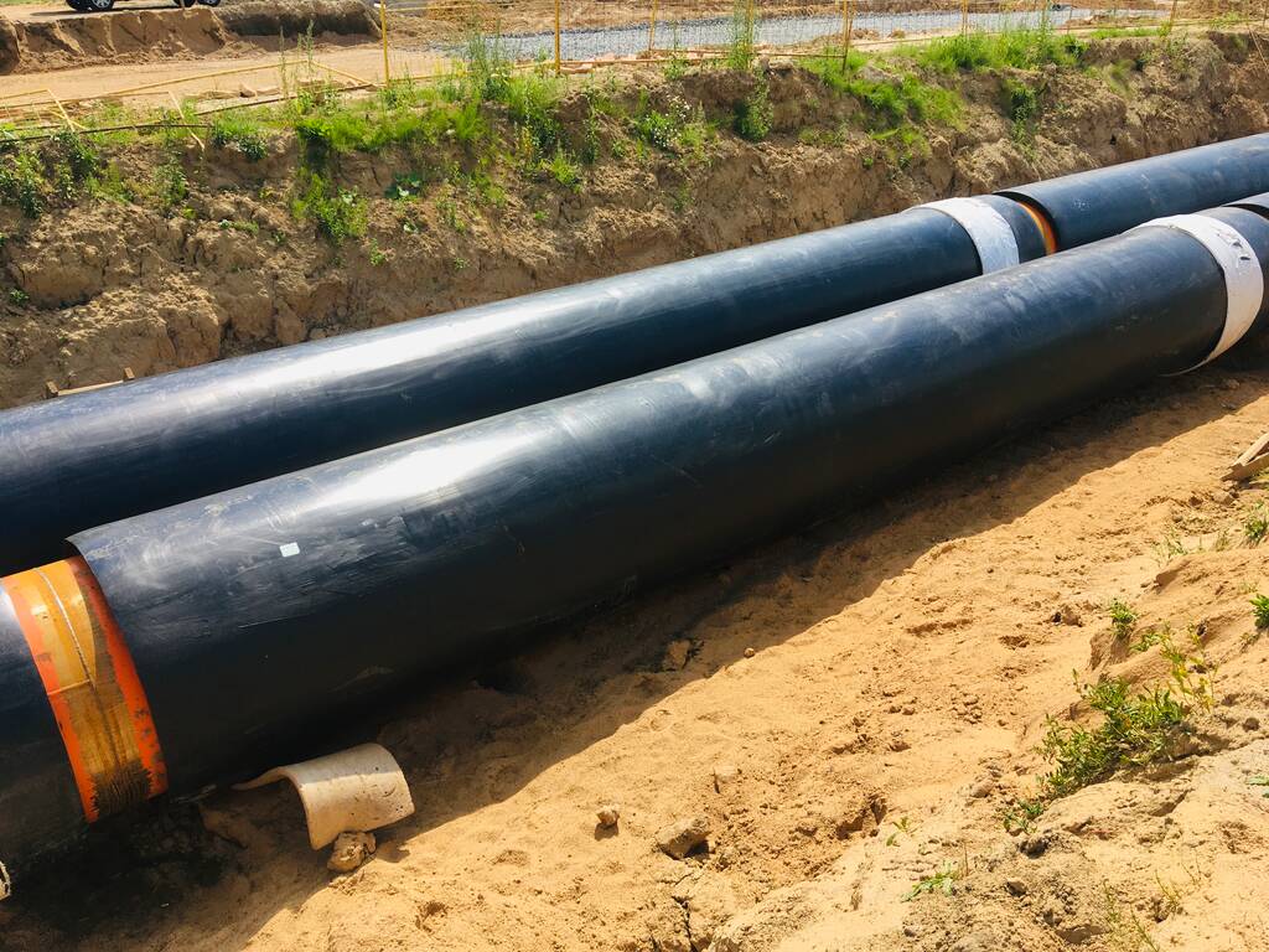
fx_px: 1063
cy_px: 476
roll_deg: -1.8
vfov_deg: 48.2
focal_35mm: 29
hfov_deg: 61.7
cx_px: 634
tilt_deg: -28.4
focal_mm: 4.15
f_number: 2.2
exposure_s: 1/1054
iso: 25
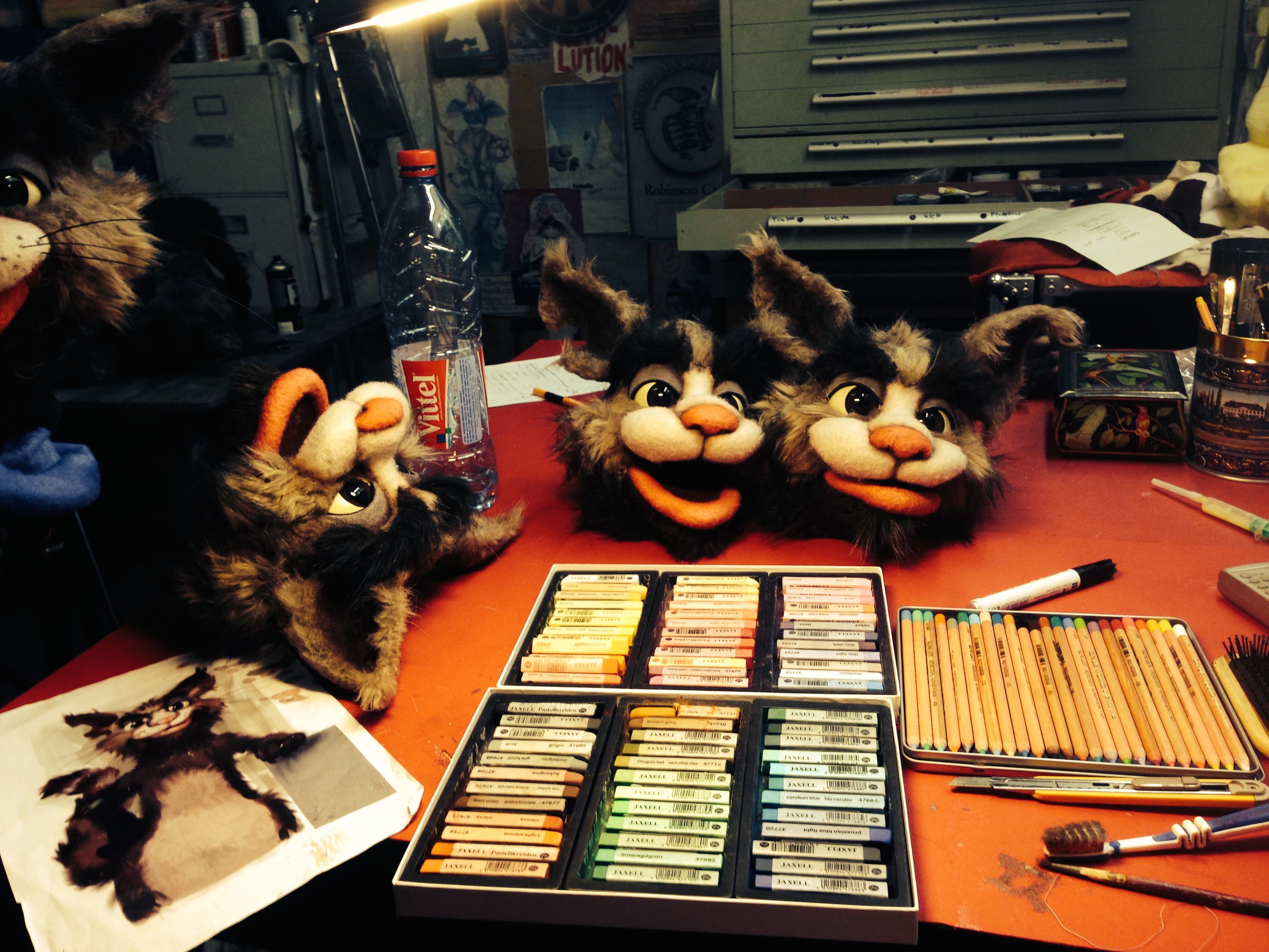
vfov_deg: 42.9
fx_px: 1210
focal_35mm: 33
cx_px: 634
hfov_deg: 55.4
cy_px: 476
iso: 50
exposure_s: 1/20
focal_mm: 4.12
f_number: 2.4
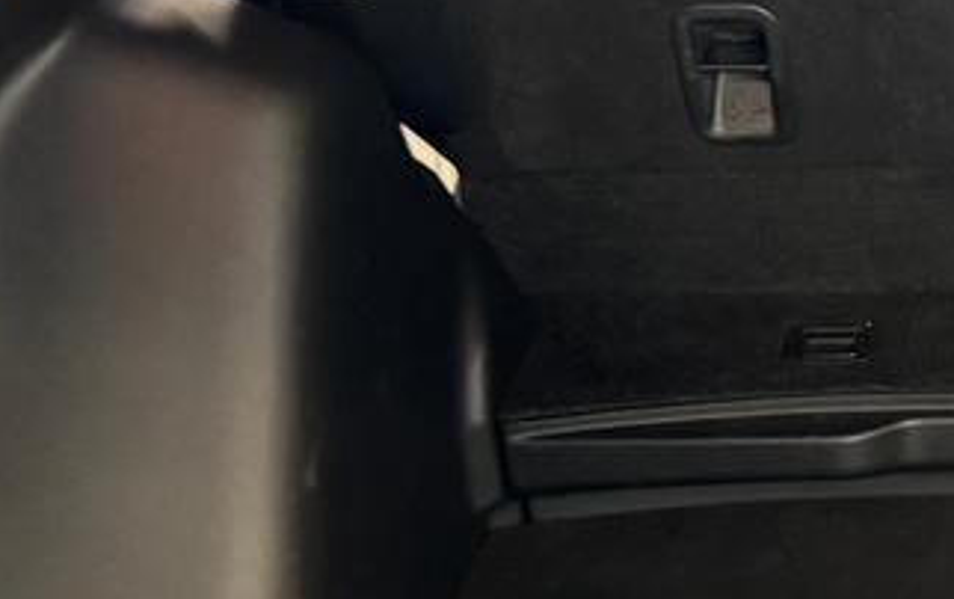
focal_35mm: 101
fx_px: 2629
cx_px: 1348
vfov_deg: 13.0
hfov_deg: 18.6
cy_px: 297
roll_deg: -0.4
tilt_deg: -23.6
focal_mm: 6.76
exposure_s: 1/30
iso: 1000
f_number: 1.78
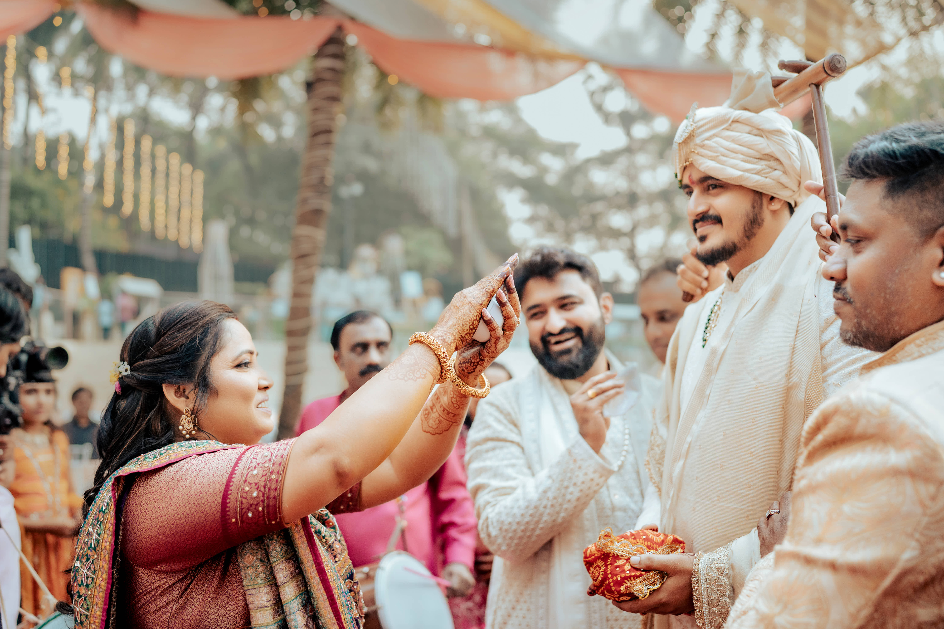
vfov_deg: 37.9
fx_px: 918
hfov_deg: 54.4
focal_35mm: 35
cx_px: 472
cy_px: 314
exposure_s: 1/400
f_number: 2
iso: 500
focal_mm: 35
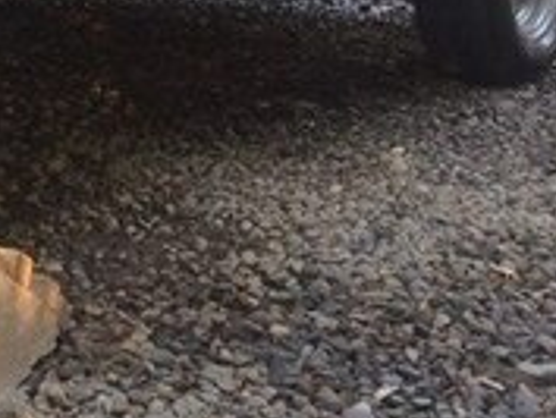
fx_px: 1736
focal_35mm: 108
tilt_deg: -7.4
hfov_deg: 16.2
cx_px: -336
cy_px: -96
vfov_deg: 13.3
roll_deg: -1.0
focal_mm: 4.15
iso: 50
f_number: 2.2
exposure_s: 1/50
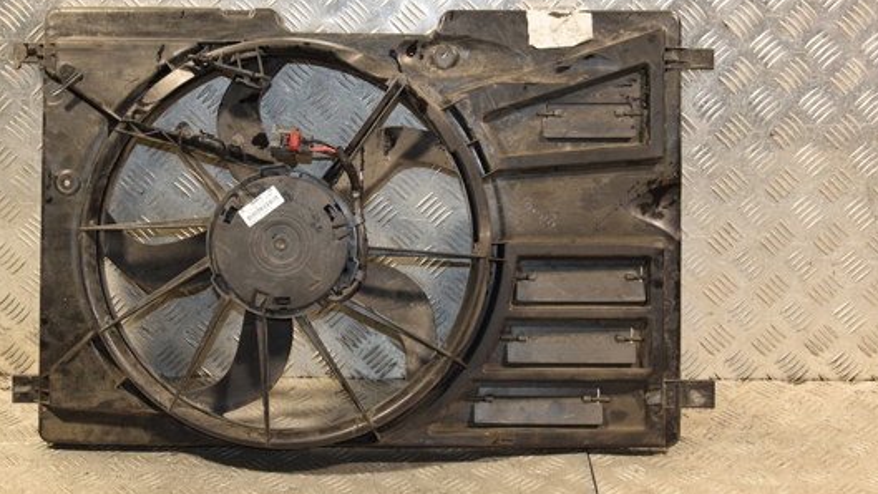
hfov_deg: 36.6
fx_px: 1327
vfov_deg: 21.1
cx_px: 418
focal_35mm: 57
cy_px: 186
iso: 800
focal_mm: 30
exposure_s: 1/125
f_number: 5
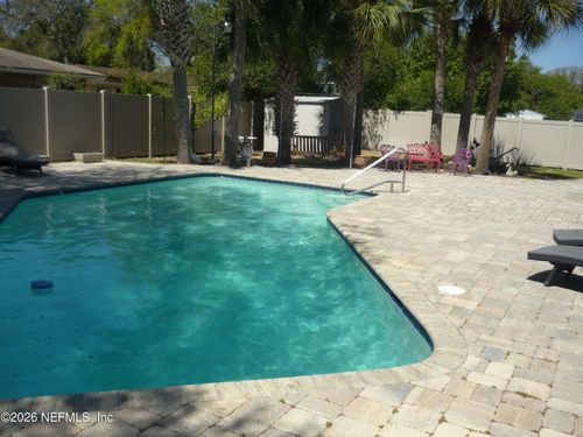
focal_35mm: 33
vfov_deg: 42.9
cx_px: 292
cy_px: 218
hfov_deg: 55.4
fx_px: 556
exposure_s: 1/250
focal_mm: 5.5
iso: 100
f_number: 8
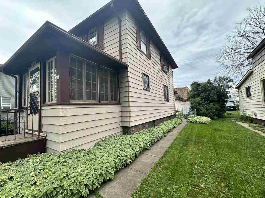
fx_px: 115
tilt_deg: +4.6
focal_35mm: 15
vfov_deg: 81.7
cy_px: 102
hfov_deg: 98.2
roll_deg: +0.9
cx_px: 131
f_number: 2.2
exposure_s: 1/168
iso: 40
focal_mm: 2.22
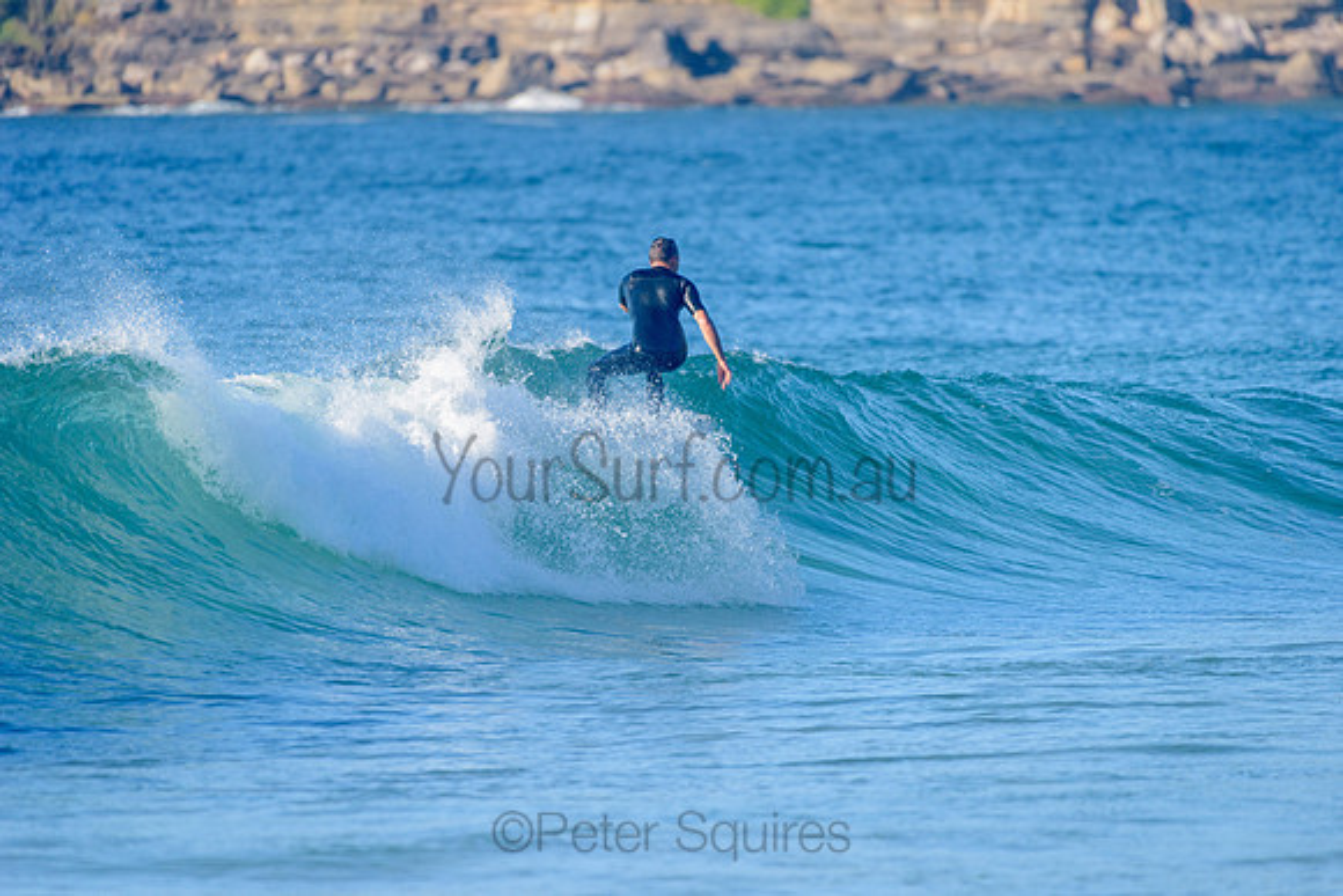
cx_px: 672
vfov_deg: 2.7
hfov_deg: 4.1
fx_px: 18667
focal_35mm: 500
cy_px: 448
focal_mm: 500
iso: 400
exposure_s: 1/2000
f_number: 5.6
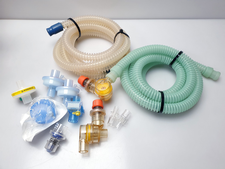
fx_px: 169
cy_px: 84
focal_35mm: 26
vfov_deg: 53.1
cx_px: 112
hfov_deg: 67.3
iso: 125
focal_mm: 4.3
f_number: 2.4
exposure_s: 1/50
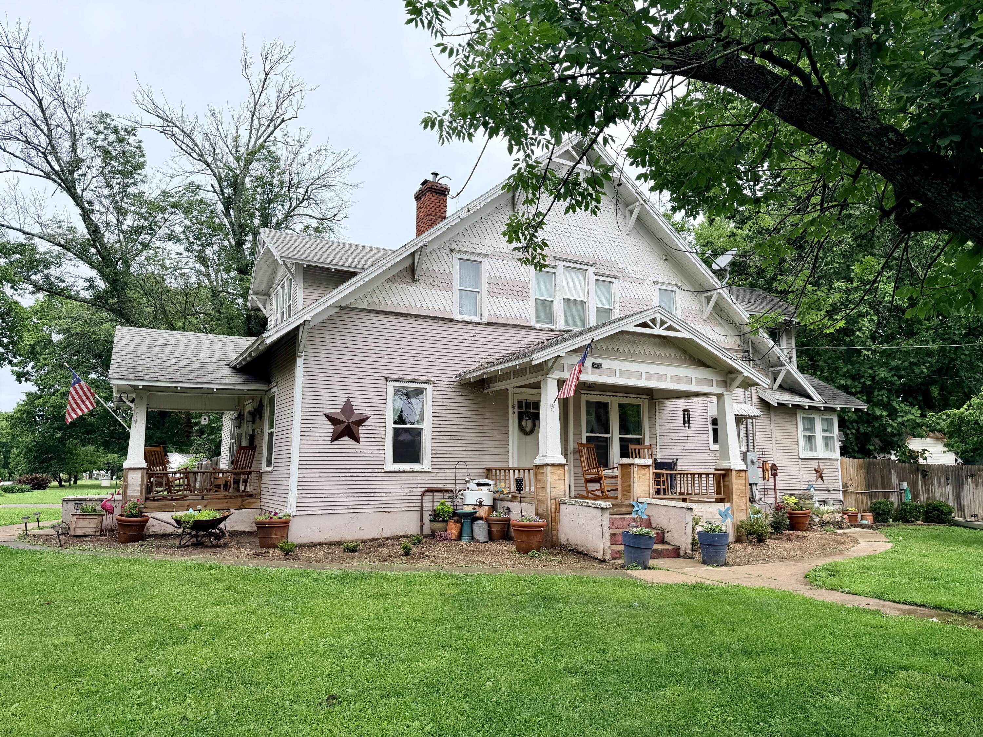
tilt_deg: +8.8
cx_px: 492
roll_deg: -0.4
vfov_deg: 56.8
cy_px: 368
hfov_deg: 71.6
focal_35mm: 24
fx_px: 682
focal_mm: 6.76
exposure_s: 1/1618
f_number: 1.78
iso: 80
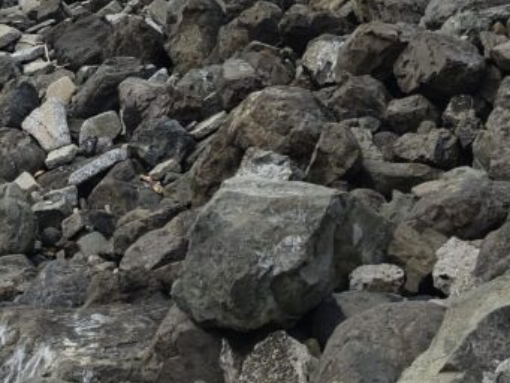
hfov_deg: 25.9
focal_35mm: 75
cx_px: 190
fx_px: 1105
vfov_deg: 18.1
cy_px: -144
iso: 100
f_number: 1.7
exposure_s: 1/1356
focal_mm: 4.68
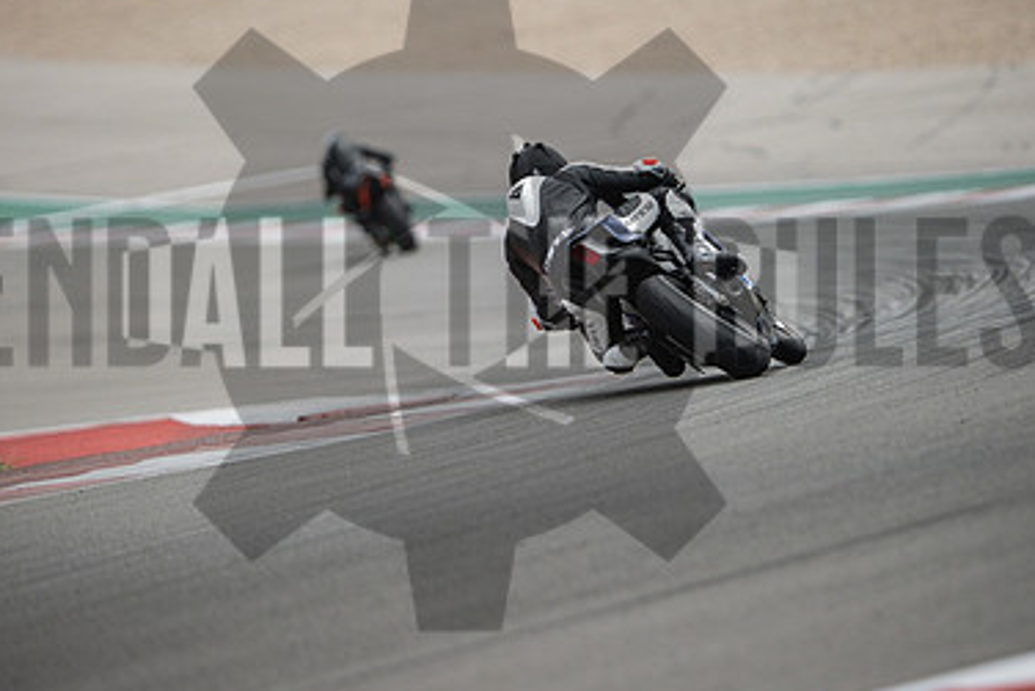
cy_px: 296
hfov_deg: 4.5
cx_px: 460
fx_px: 13316
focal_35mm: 463
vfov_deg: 3.0
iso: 400
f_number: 2
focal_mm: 200
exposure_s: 1/4000
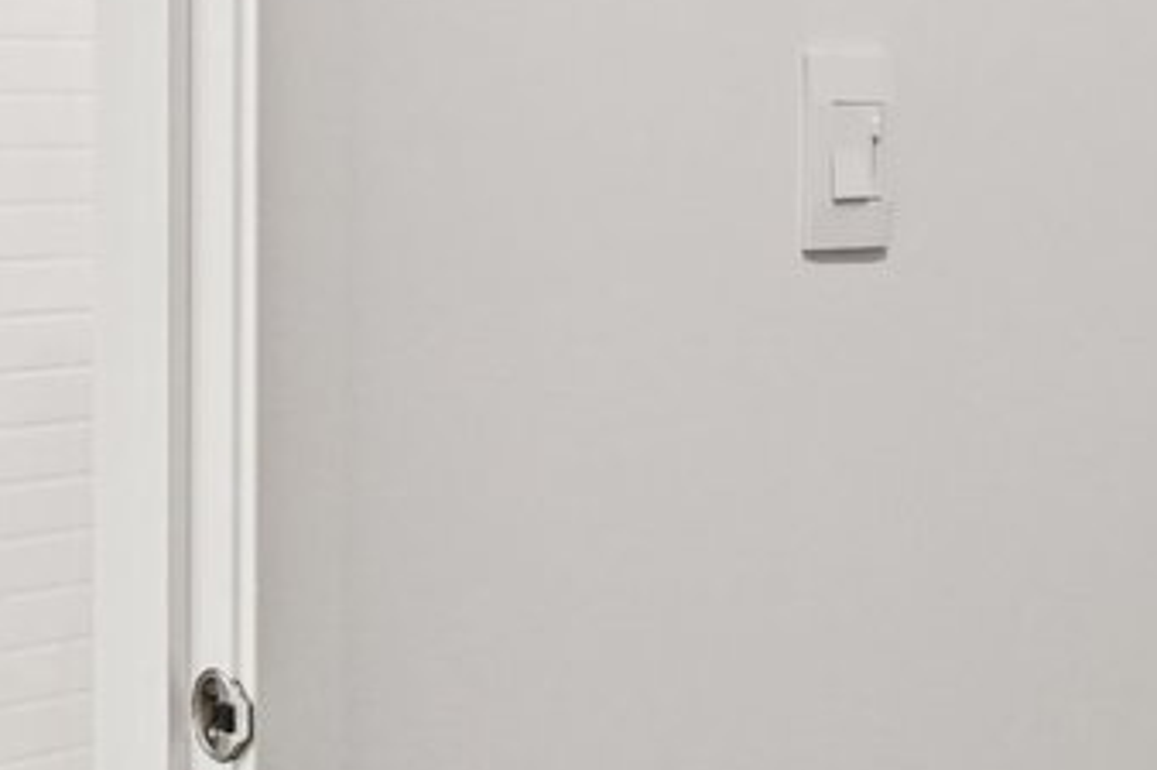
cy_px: 154
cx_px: 748
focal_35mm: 72
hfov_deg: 28.0
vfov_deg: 18.7
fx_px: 2313
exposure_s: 1/15
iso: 280
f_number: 8
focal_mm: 10
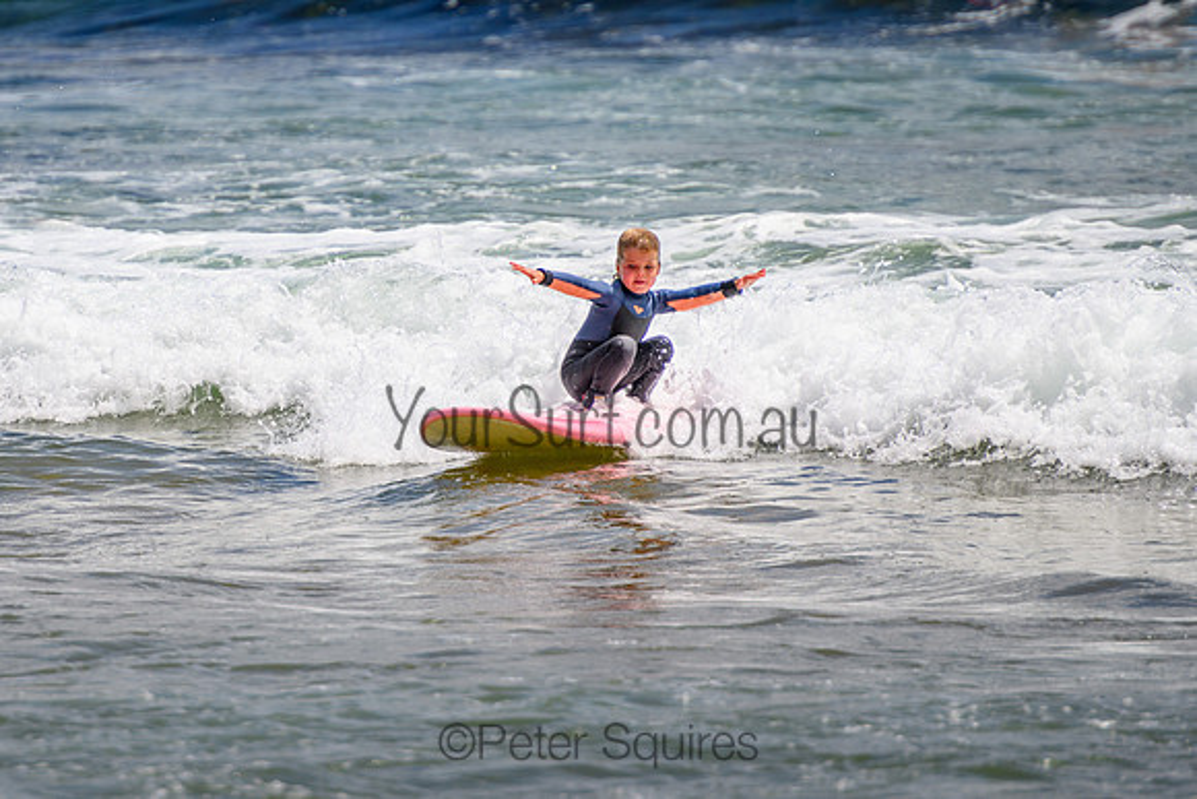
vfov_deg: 2.5
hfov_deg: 3.7
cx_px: 381
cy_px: 320
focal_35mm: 550
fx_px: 18287
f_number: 5.6
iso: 180
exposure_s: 1/2000
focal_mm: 400
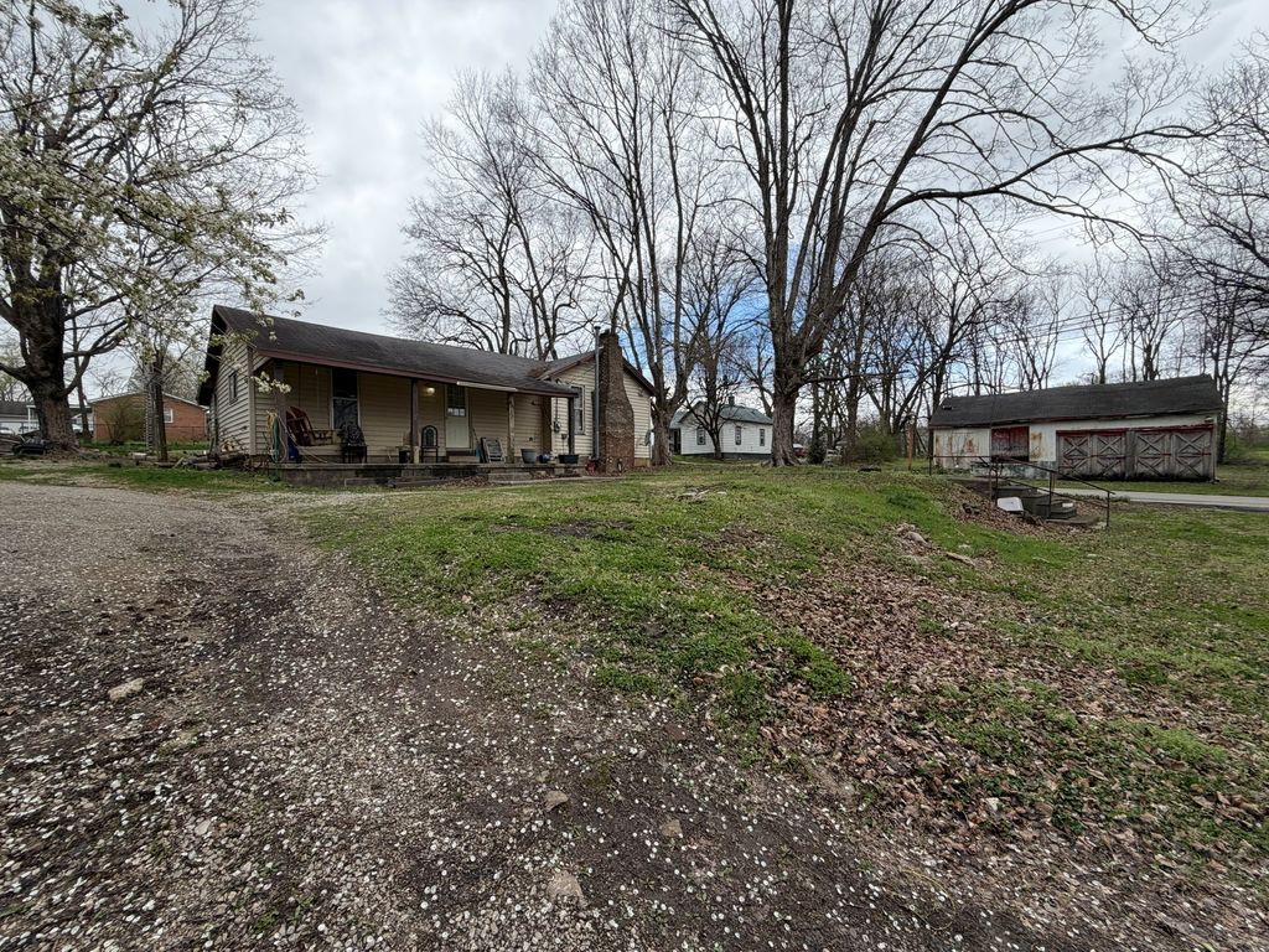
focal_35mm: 14
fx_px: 513
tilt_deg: -0.8
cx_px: 634
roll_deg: +0.2
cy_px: 476
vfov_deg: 85.7
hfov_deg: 102.1
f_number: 2.2
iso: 40
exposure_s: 1/701
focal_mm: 2.22
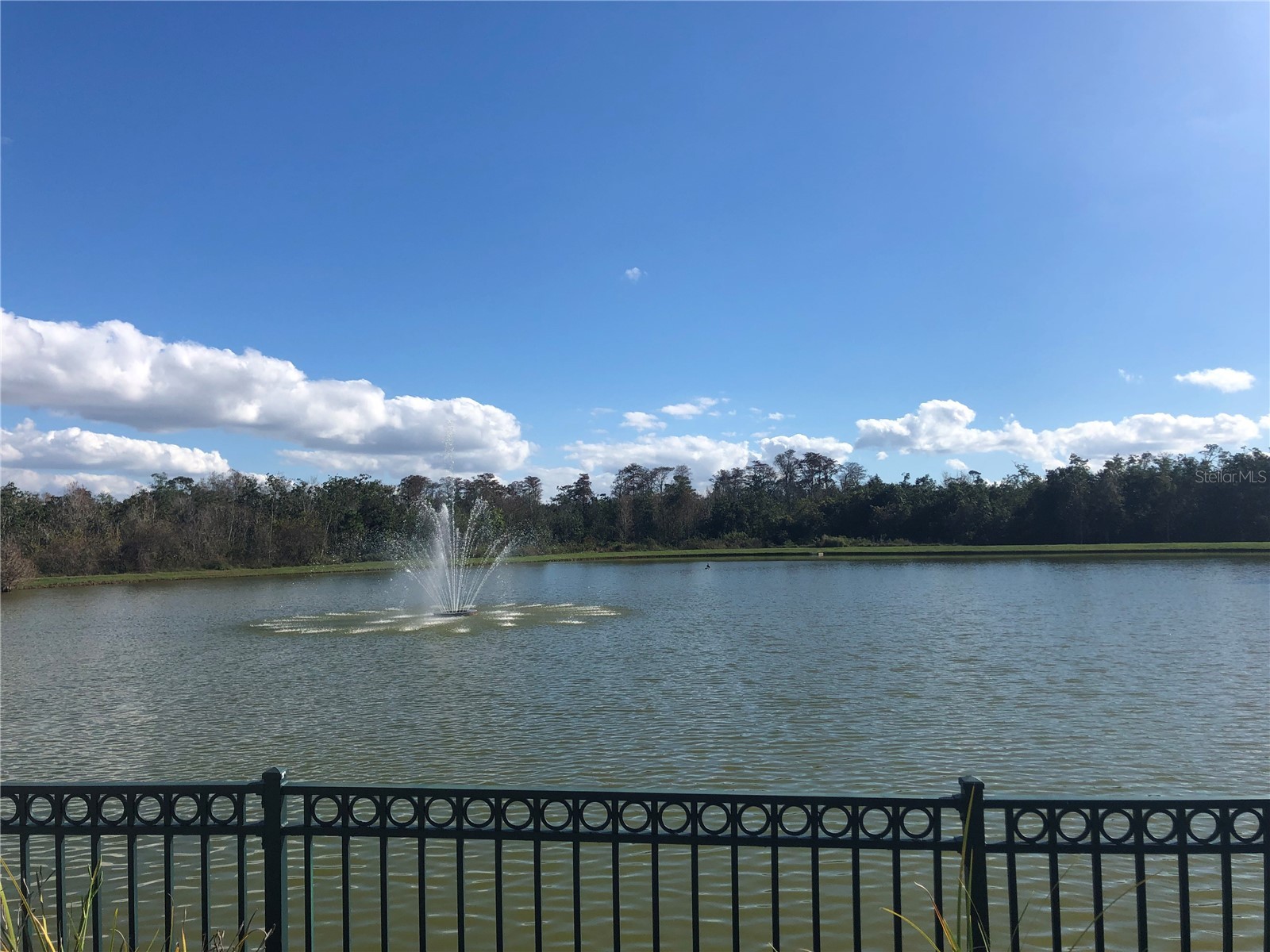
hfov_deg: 63.4
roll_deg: +1.4
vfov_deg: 49.7
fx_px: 1027
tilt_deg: +4.6
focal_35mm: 28
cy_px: 476
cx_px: 635
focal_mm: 4
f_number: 1.8
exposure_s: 1/3205
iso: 20
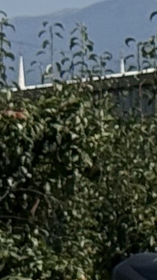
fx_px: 3235
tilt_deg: +2.9
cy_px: 257
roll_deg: -1.7
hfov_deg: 2.6
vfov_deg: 4.9
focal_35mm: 437
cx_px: 980
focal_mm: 6.76
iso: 64
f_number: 1.78
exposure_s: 1/11364
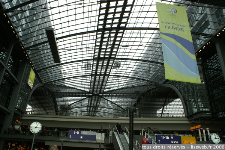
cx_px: 112
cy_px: 75
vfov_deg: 47.9
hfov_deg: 67.4
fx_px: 169
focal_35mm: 27
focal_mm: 18
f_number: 7.1
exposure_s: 1/60
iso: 100
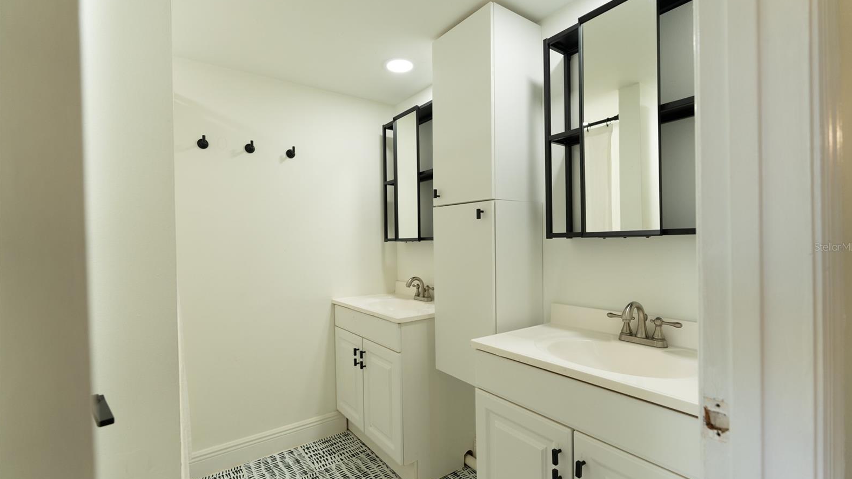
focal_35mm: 18
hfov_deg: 94.2
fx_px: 396
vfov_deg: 62.3
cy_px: 247
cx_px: 430
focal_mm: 16.5
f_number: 4
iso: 500
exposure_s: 1/100
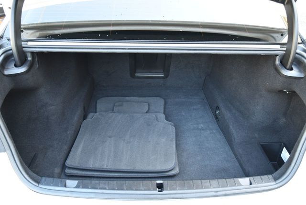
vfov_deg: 36.9
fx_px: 306
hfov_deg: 53.1
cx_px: 153
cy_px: 102
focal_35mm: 36
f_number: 3.5
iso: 1000
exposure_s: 1/125
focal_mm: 18
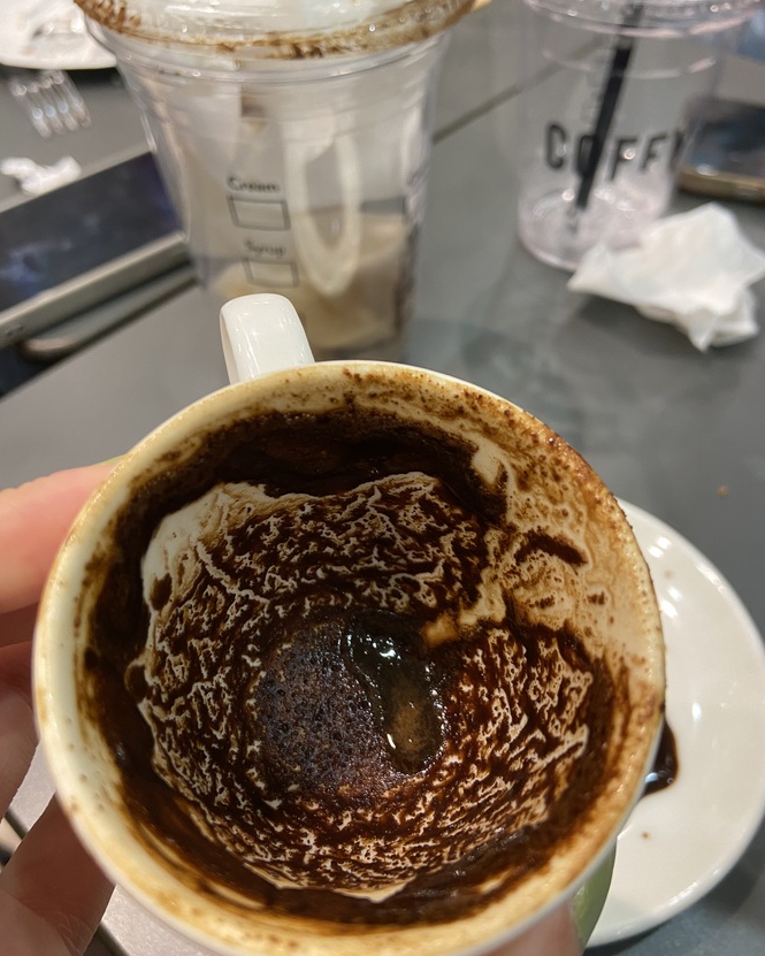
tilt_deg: -49.0
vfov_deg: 64.0
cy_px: 495
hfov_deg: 53.2
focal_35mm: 27
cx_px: 382
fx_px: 764
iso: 200
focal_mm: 4.25
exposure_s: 1/50
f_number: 1.8
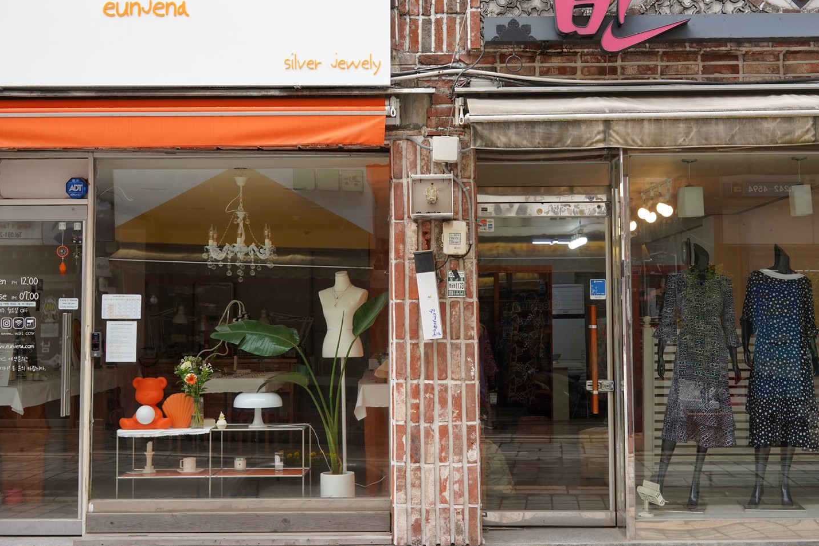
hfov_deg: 40.3
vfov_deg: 27.5
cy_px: 221
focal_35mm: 49
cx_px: 434
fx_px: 1115
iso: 400
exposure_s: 1/125
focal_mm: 35
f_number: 10
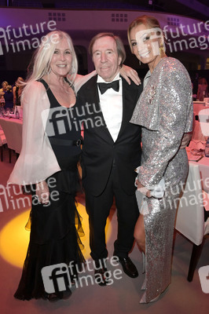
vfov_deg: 73.8
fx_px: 209
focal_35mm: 24
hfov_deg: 53.1
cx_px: 104
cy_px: 157
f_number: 5.6
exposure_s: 1/250
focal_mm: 24
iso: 4000
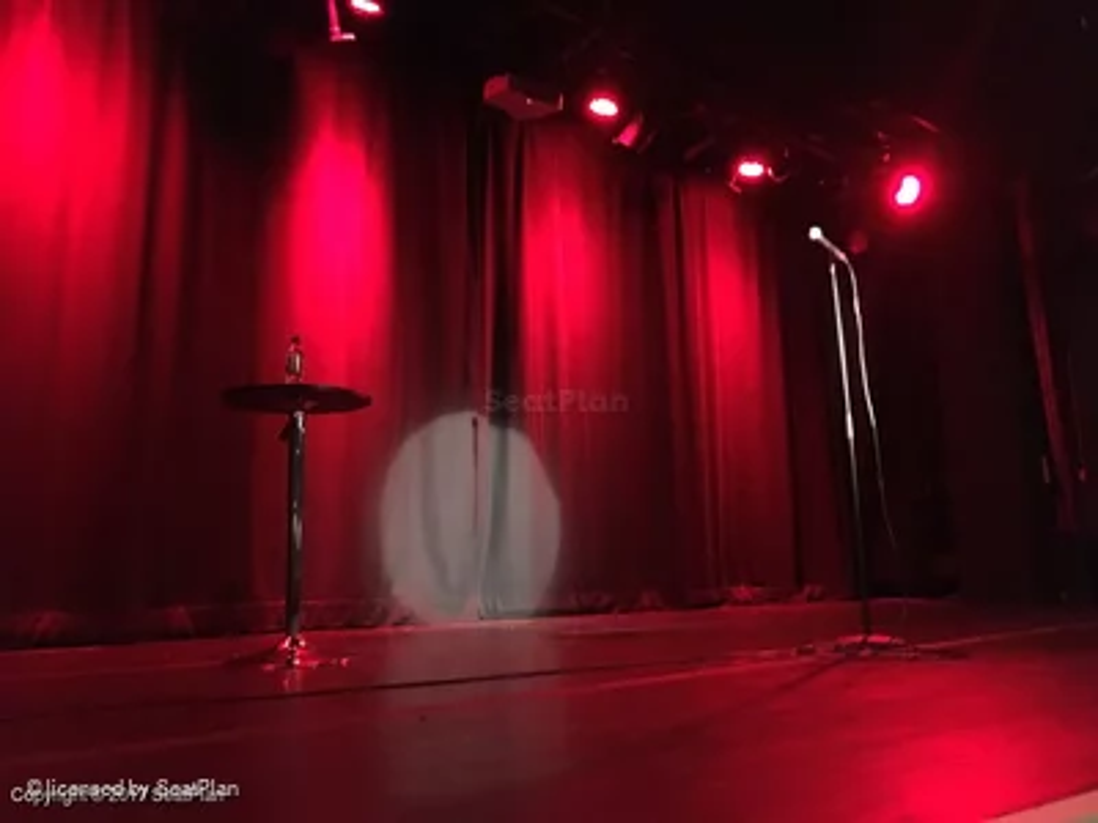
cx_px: 549
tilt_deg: +11.1
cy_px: 412
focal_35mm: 29
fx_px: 920
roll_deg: +1.2
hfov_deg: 61.7
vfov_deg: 48.2
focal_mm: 4.15
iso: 1250
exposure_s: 1/17
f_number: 2.2
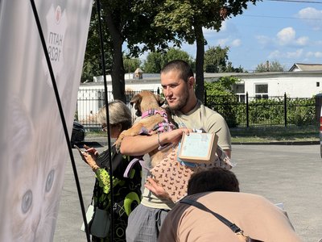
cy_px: 121
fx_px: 716
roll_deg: +0.5
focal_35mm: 77
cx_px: 161
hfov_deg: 25.3
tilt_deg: -1.9
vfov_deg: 19.1
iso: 32
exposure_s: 1/677
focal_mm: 9
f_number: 2.8
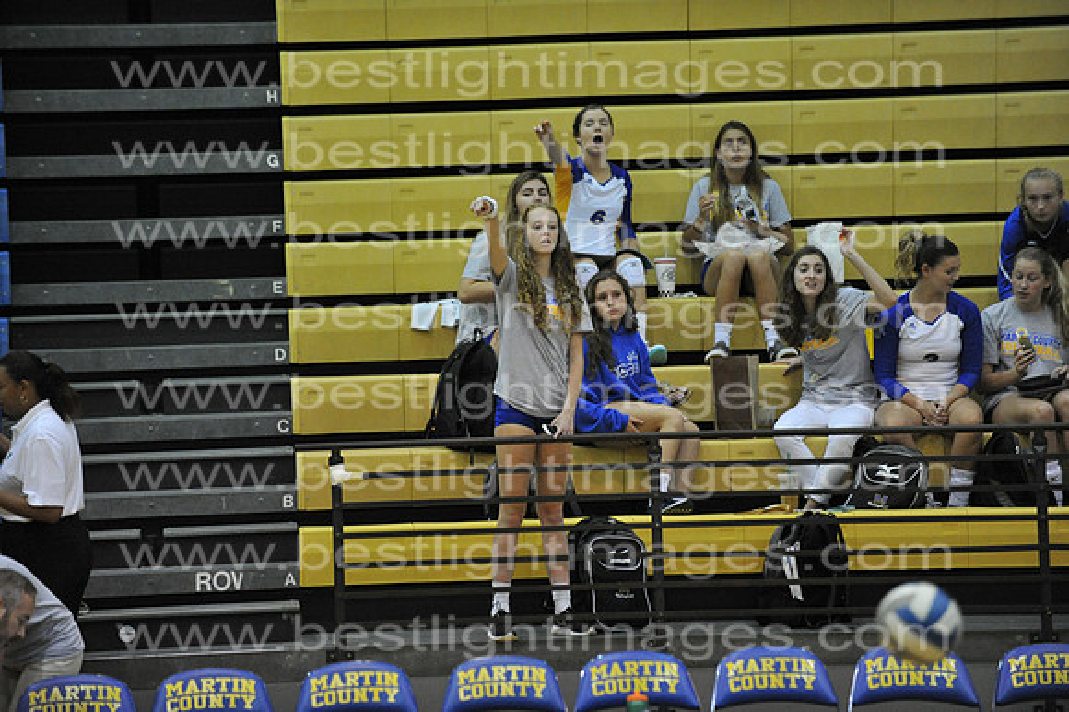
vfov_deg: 9.8
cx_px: 534
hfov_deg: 14.7
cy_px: 356
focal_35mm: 140
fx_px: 4155
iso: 8000
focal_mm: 140
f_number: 3.2
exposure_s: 1/500
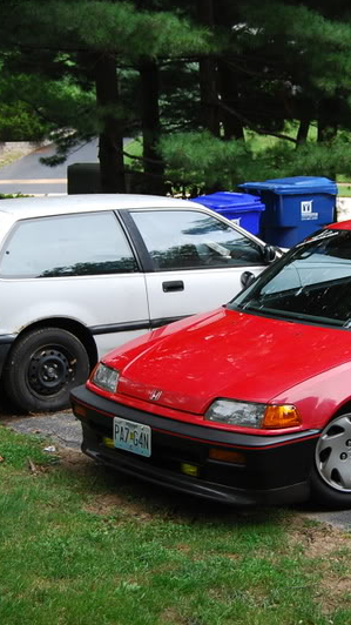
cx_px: 265
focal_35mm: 71
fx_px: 1176
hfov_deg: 16.9
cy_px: 311
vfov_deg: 29.8
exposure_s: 1/500
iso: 400
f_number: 4.2
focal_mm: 30
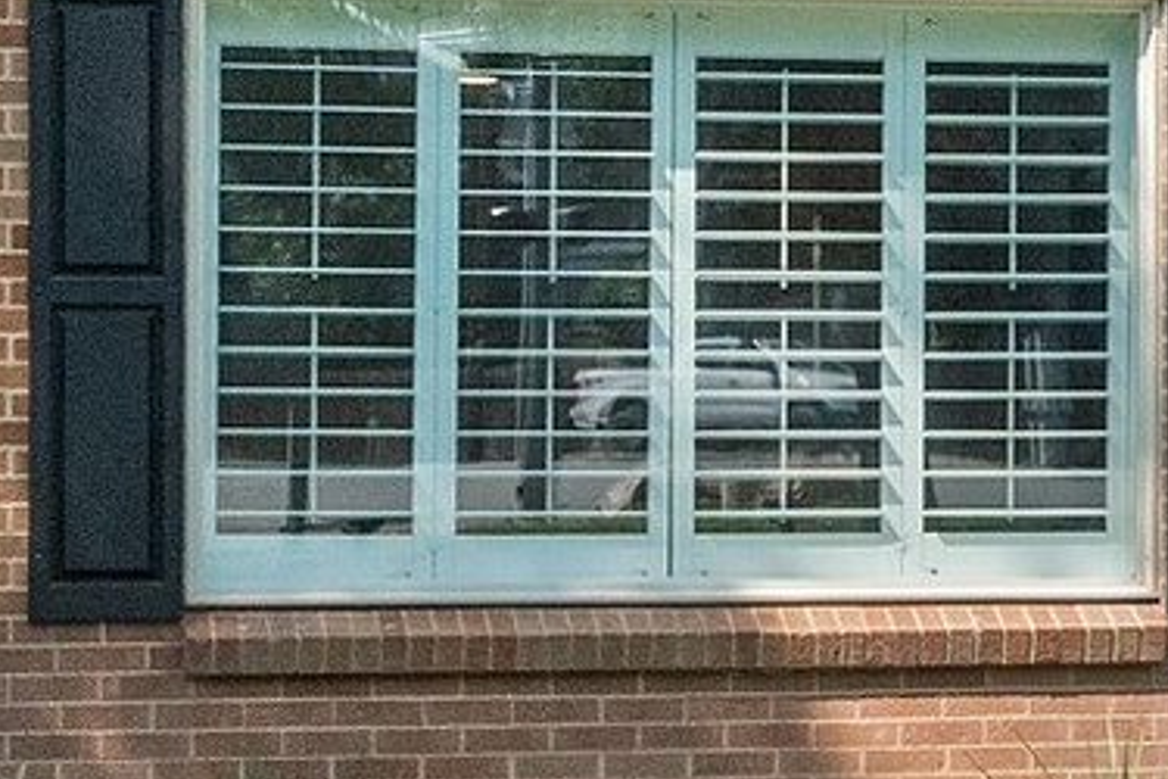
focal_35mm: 164
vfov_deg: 8.4
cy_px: 150
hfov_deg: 12.0
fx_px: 5320
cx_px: 1663
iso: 1600
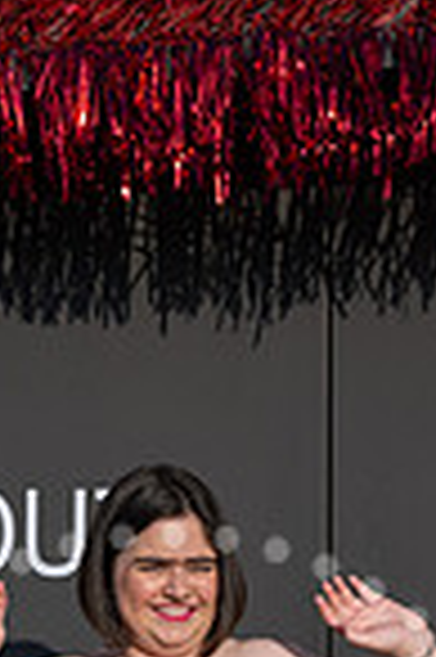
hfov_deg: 4.7
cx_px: 166
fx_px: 5335
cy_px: 940
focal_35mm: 293
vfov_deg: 6.9
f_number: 5
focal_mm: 95
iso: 320
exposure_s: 1/2000
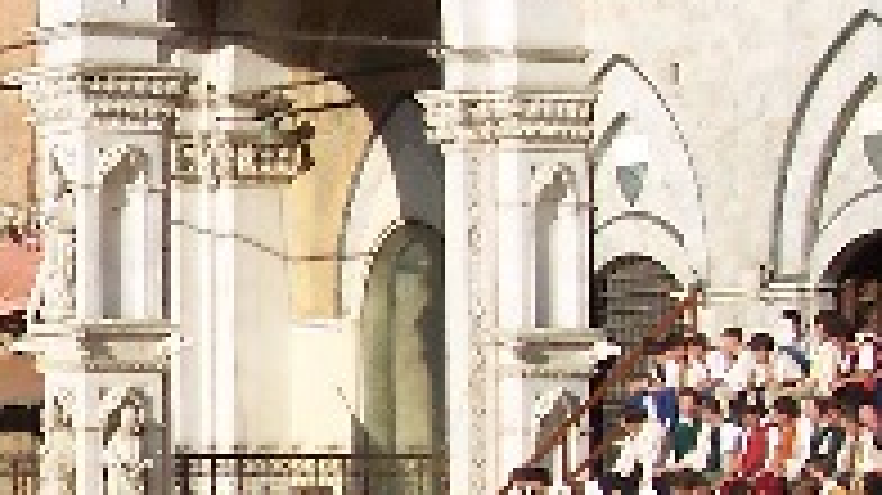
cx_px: -360
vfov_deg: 7.2
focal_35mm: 169
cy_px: 243
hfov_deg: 12.2
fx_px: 3950
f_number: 4.8
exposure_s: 1/700
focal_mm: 8
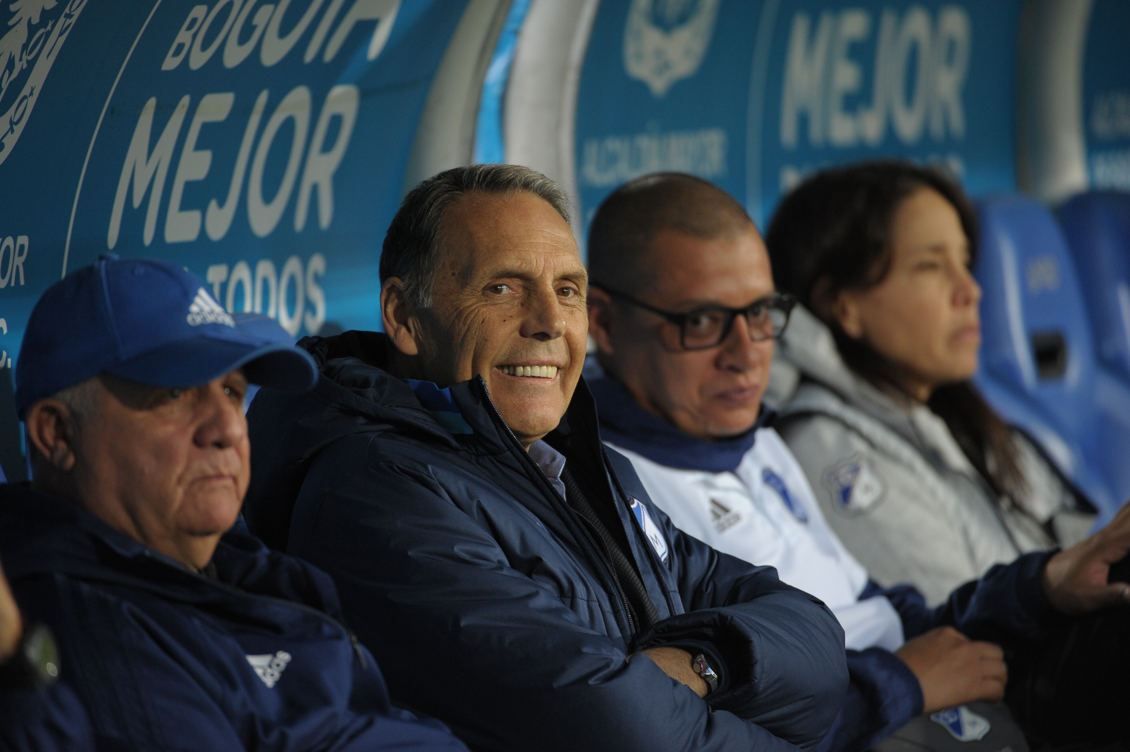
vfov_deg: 3.4
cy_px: 376
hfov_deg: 5.2
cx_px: 565
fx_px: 12547
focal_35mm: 400
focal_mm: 400
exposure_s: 1/400
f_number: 4
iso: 2000
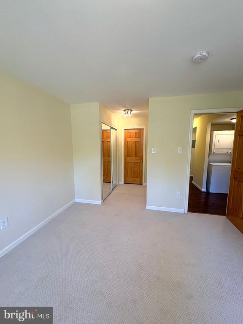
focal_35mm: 14
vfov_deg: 102.1
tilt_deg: -6.9
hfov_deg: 85.7
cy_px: 162
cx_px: 122
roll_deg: +0.4
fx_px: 131
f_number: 2.2
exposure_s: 1/120
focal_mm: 2.22
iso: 200
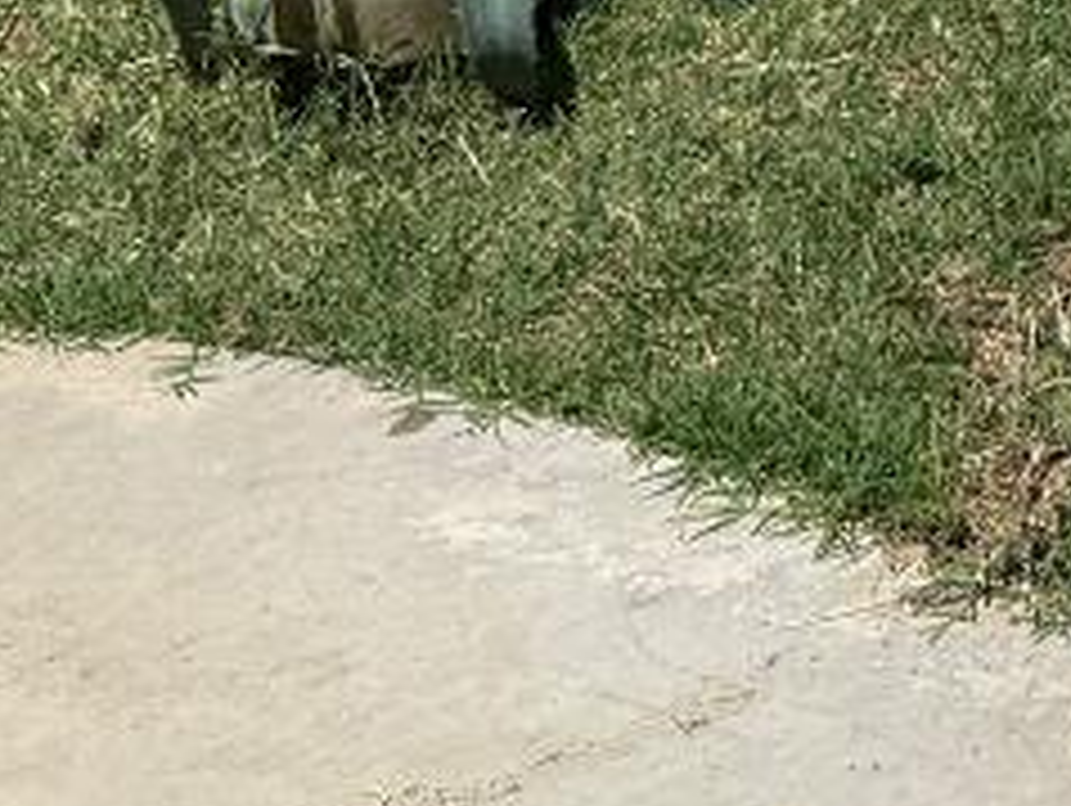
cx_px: 2277
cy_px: -1416
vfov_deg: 8.6
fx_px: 4677
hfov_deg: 11.5
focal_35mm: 151
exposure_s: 1/9091
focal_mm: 6.76
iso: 80
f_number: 1.78
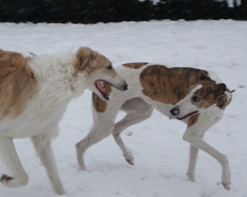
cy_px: 84
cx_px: 54
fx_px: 972
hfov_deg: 14.4
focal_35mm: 133
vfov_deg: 11.6
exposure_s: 1/250
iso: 100
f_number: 6.3
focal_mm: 50
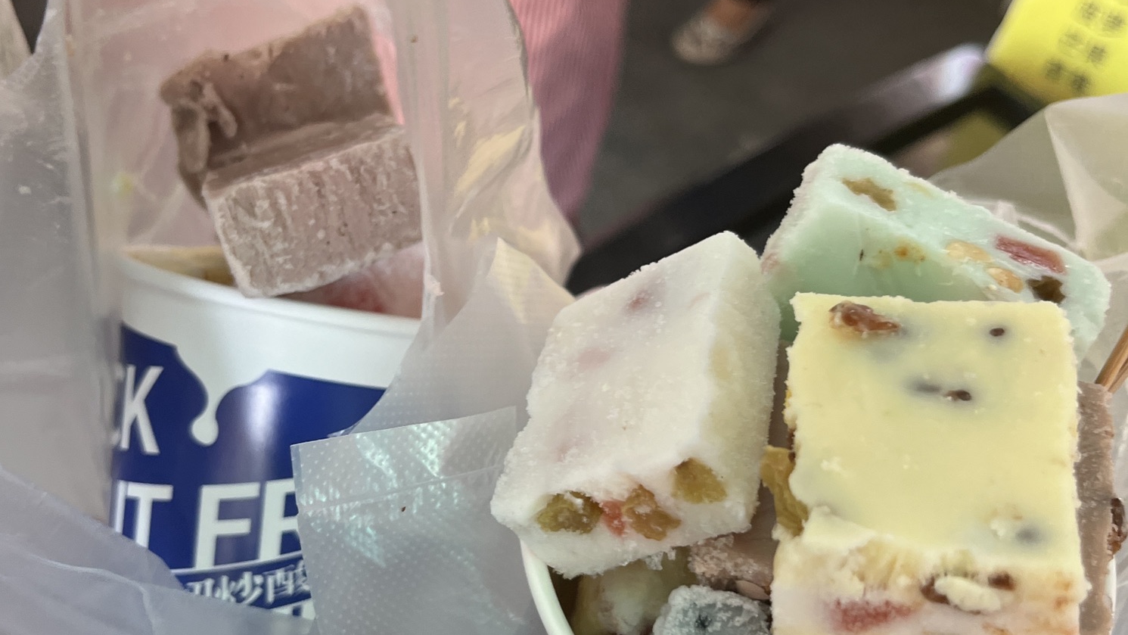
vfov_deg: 31.2
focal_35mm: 38
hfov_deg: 52.8
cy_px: 311
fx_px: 1137
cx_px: 561
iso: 125
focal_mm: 5.1
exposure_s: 1/101
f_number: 1.6
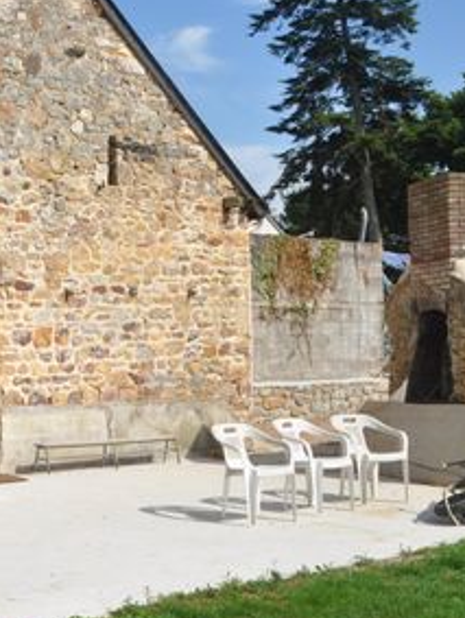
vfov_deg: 31.6
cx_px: -151
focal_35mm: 61
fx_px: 1090
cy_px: 318
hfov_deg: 21.6
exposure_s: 1/200
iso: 200
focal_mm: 20
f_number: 14
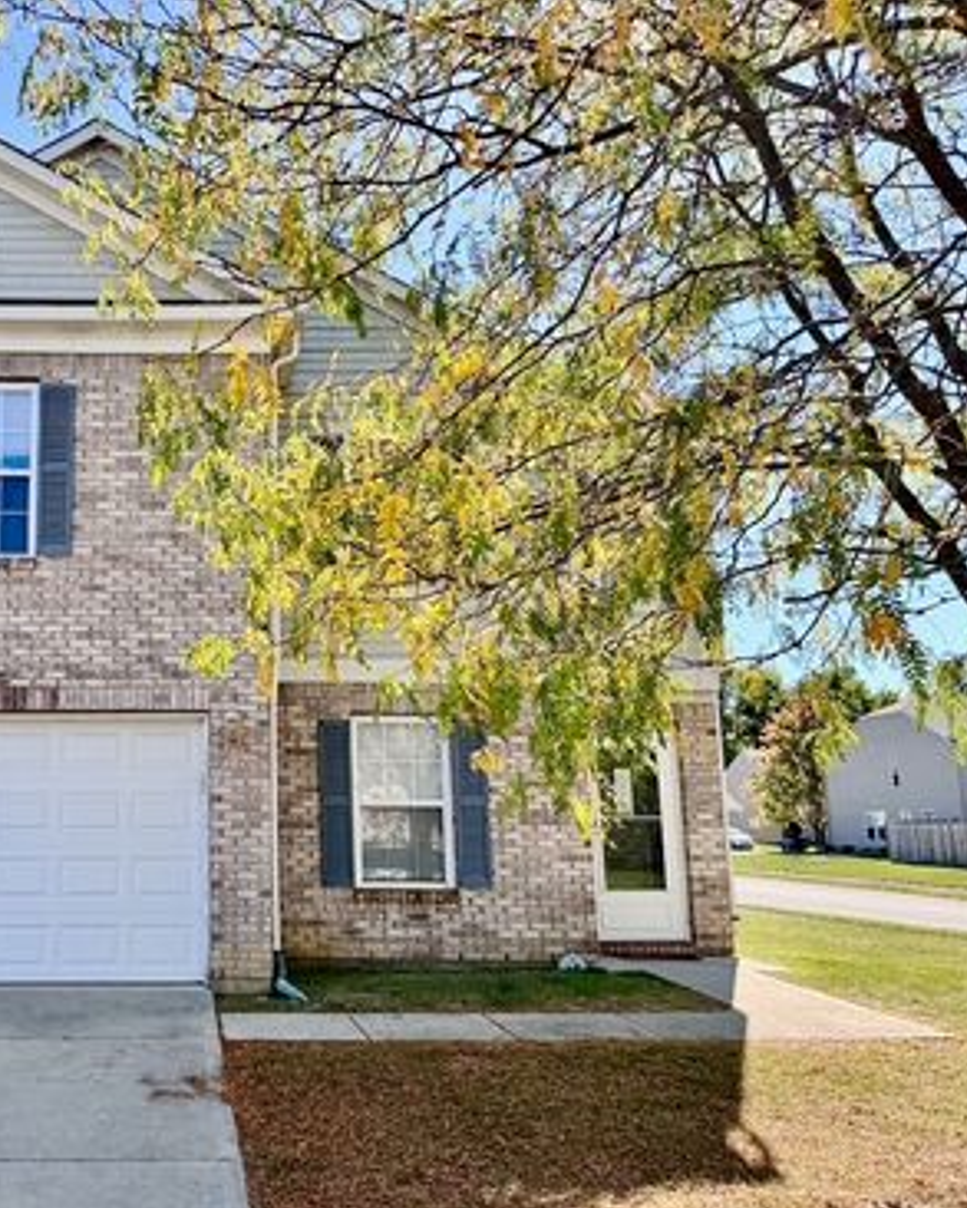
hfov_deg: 43.4
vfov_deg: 55.6
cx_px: 175
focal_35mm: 32
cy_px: 616
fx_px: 1144
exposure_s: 1/1010
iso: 80
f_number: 1.78
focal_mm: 6.76
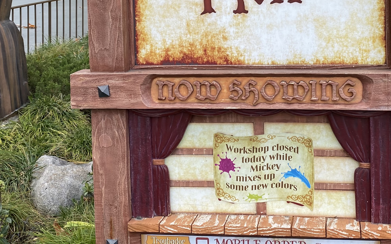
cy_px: 23
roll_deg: -0.7
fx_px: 597
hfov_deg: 36.0
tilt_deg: -3.5
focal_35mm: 56
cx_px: 255
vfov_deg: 22.6
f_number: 1.8
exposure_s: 1/235
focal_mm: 4.25
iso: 32
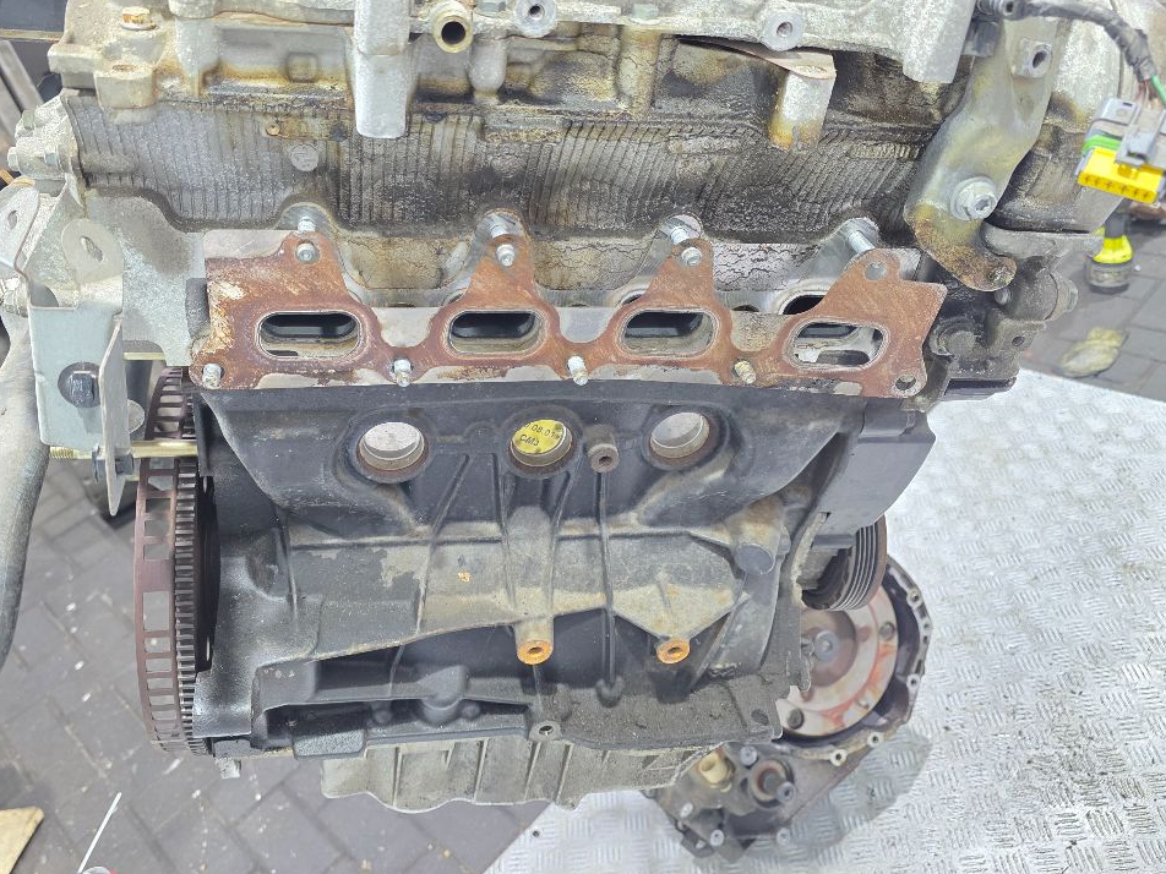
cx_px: 505
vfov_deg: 48.1
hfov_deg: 61.4
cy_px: 390
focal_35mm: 29
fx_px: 977
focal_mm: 6.3
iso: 640
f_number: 1.7
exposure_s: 1/100
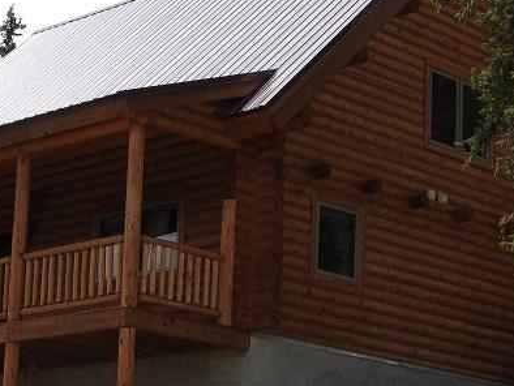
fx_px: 1738
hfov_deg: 16.8
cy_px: 235
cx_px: 196
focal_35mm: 117
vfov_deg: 12.7
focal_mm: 9
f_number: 4
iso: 100
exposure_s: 1/1000
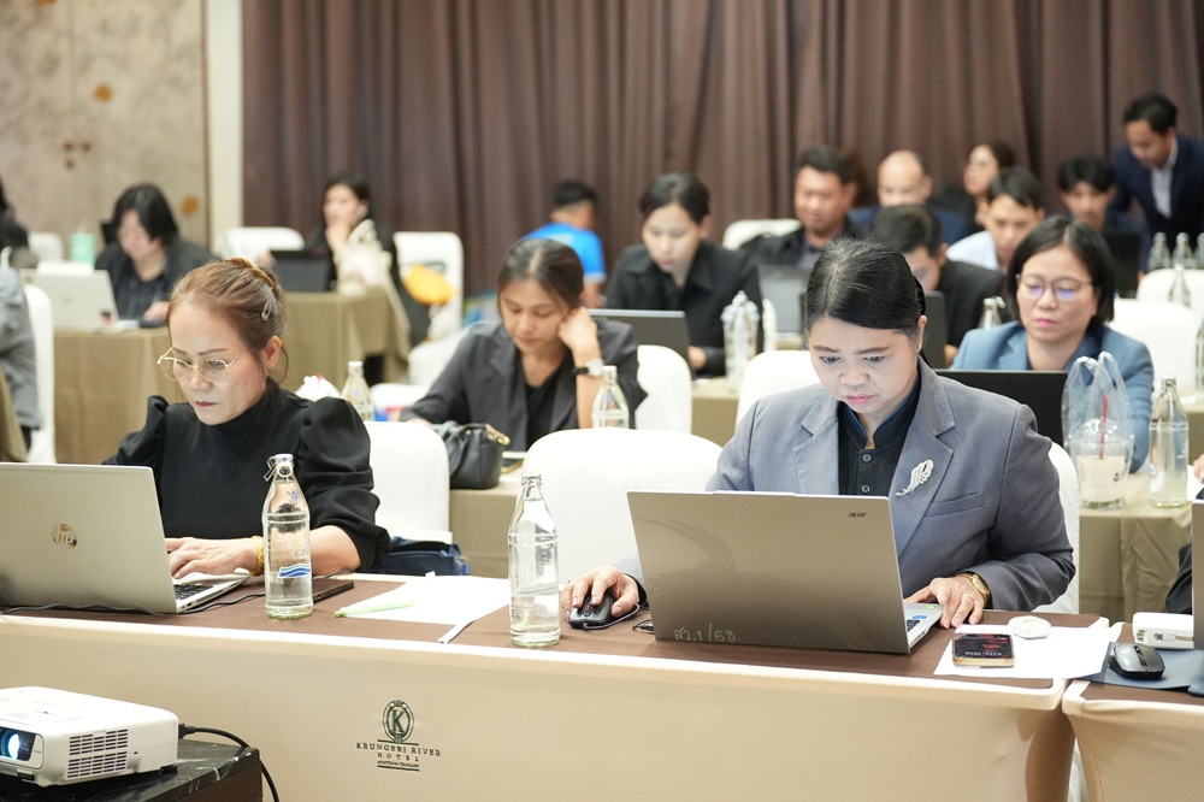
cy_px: 401
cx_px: 602
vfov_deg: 19.4
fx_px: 2340
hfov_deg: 28.9
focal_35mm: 70
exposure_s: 1/160
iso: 6400
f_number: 2.8
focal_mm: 70
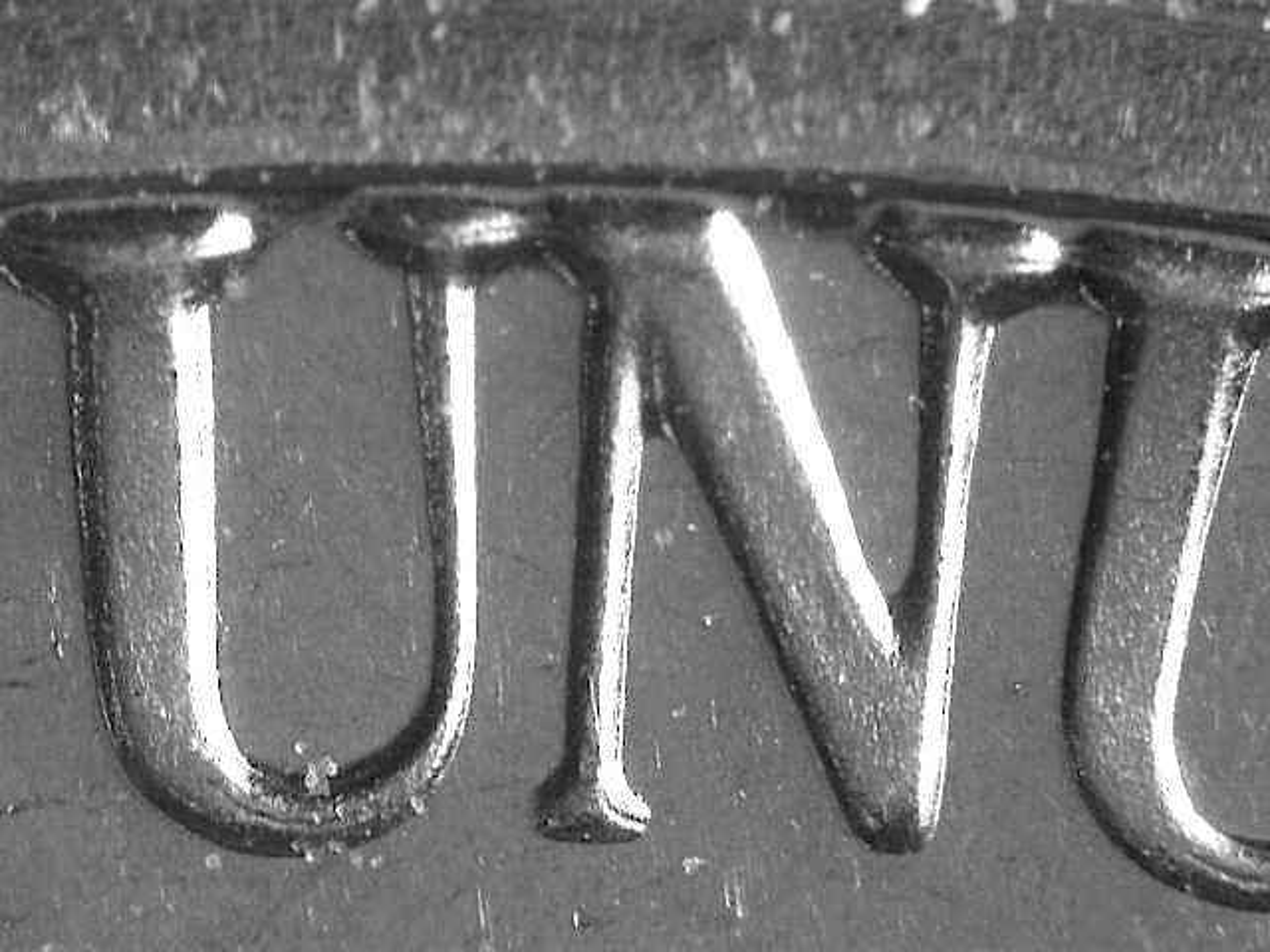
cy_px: 476
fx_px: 5650
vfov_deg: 9.6
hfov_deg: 12.8
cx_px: 635
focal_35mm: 154
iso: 138
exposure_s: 1/3.9
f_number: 5.1
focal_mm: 32
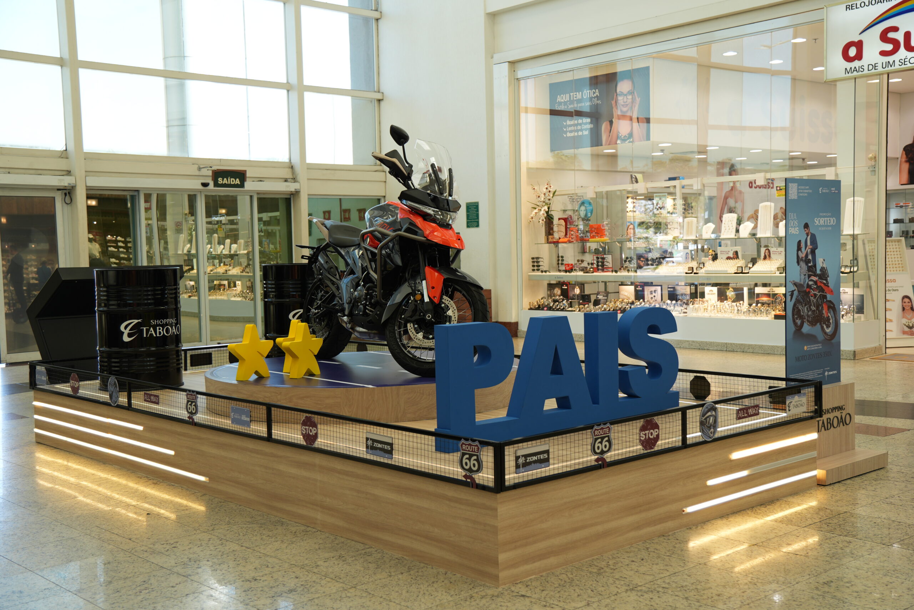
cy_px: 305
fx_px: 1028
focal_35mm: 40
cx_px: 457
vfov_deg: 33.0
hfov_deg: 47.9
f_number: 2.8
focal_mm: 27
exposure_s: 1/80
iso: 100
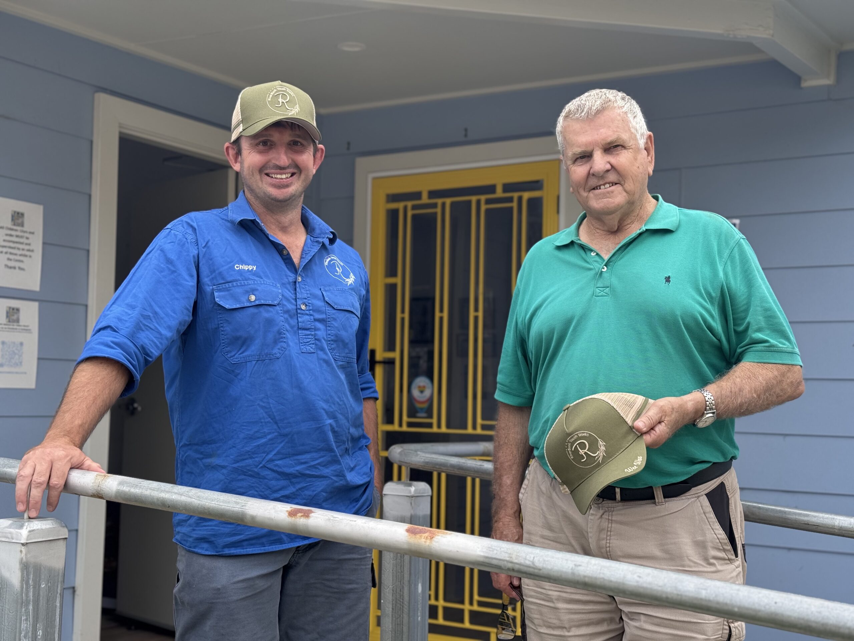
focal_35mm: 48
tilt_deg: +3.0
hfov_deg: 39.7
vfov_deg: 30.3
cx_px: 427
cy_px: 320
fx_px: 1184
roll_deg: -0.8
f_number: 1.78
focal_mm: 6.76
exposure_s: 1/980
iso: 64
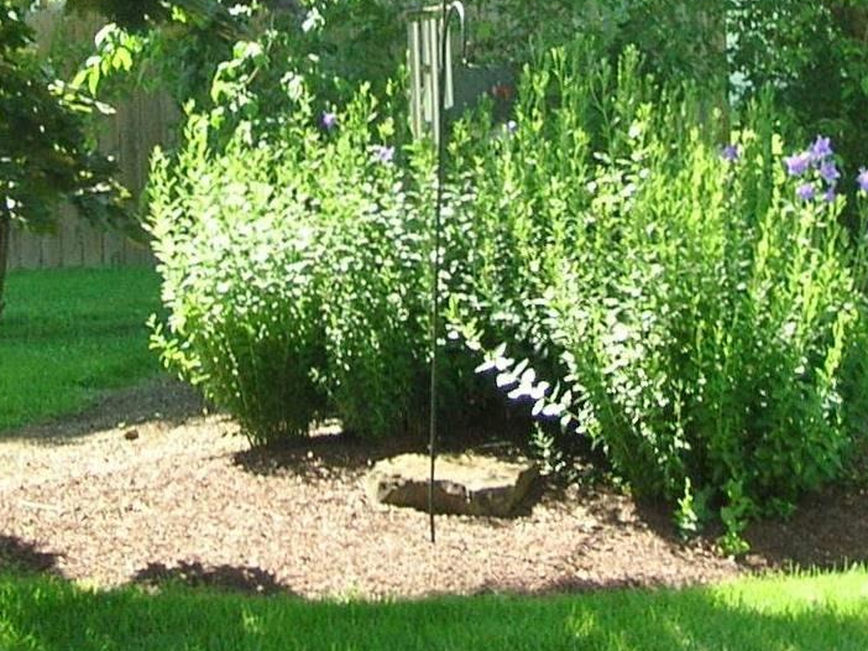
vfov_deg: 12.5
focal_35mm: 117
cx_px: 551
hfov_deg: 16.8
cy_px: -52
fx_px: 2933
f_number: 2.7
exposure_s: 1/157
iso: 50
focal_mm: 6
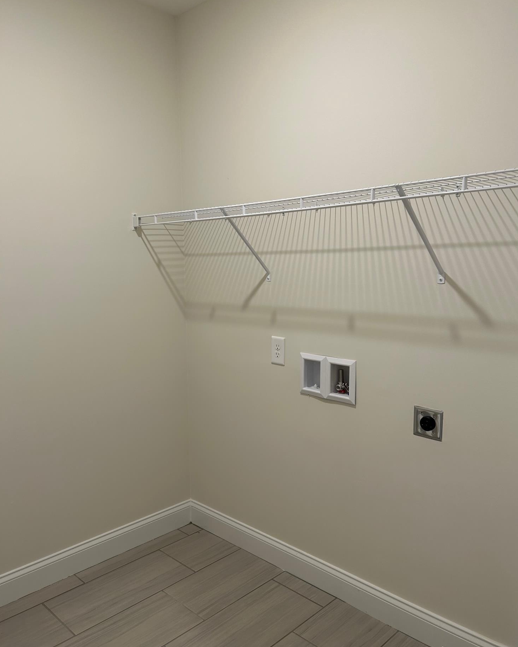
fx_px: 536
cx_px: 261
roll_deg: +1.8
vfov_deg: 62.2
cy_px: 313
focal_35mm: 28
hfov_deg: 51.5
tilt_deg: -5.3
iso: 64
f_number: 1.5
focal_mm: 5.7
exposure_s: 1/60
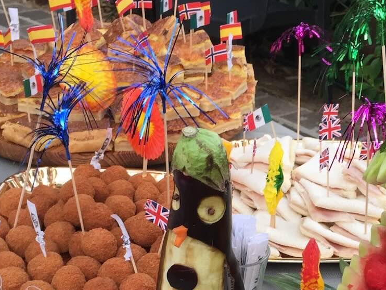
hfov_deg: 25.5
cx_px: 310
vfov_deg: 19.2
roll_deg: -1.5
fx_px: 837
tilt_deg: -30.8
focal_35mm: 75
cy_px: 273
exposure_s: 1/120
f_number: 2.2
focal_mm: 4.15
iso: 50
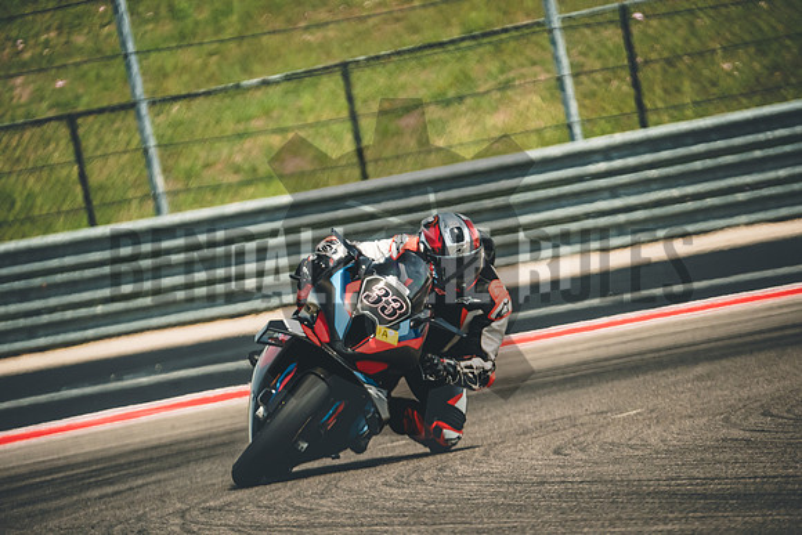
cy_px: 268
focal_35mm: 600
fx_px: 13369
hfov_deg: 3.4
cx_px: 401
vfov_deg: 2.3
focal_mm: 400
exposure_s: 1/1250
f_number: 5.6
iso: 640
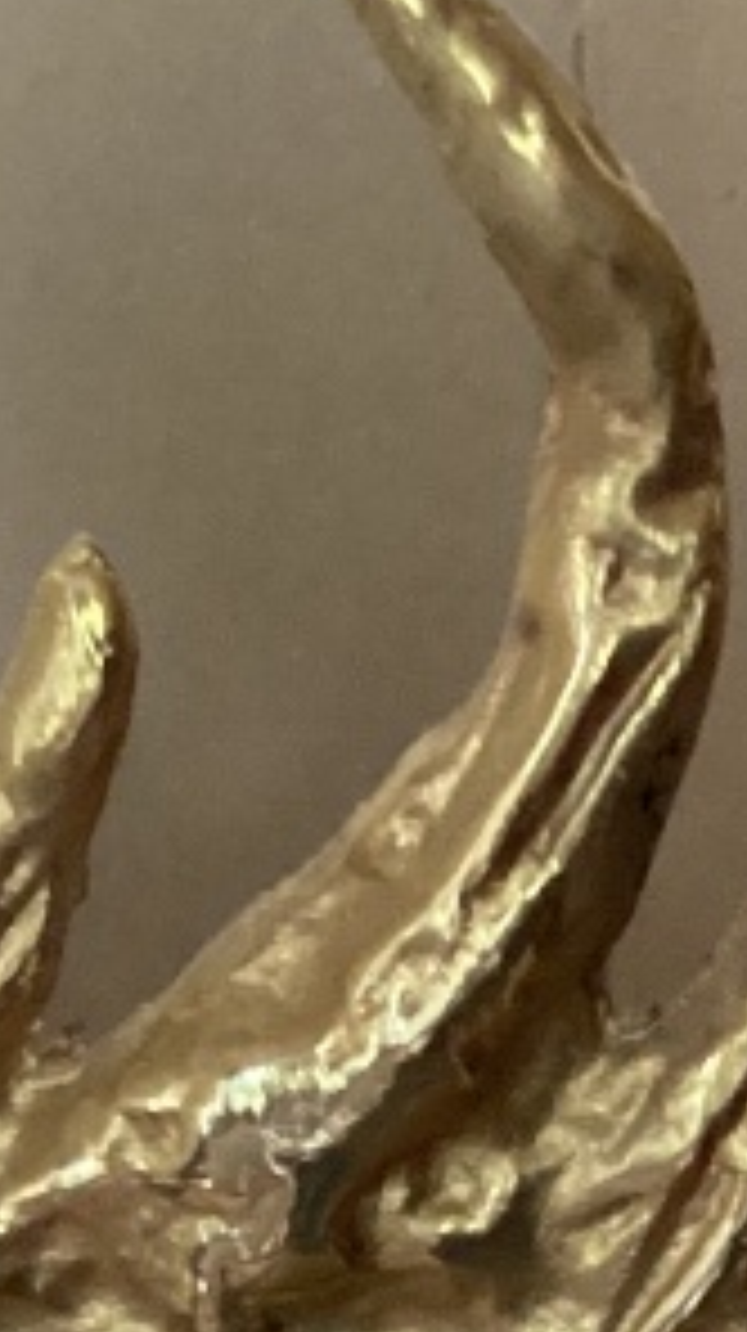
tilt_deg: -16.9
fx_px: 4835
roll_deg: -4.2
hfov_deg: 8.2
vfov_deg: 15.1
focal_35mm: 137
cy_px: 1598
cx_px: 1678
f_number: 2.4
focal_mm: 3.3
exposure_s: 1/33
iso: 400
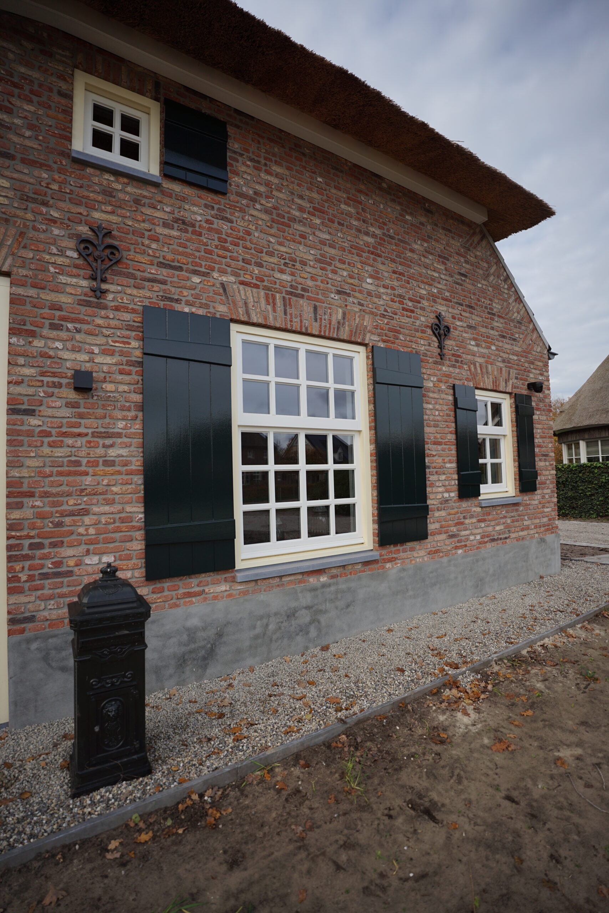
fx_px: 406
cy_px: 456
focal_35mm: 16
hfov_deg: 73.8
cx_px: 304
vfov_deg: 96.7
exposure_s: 1/1000
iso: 100
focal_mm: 16
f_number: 2.8
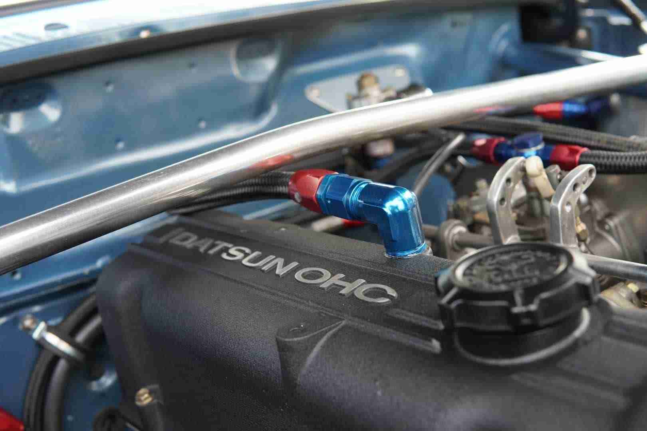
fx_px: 809
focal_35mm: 45
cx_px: 324
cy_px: 216
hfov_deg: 43.6
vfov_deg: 29.9
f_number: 4
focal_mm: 30
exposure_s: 1/160
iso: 1000
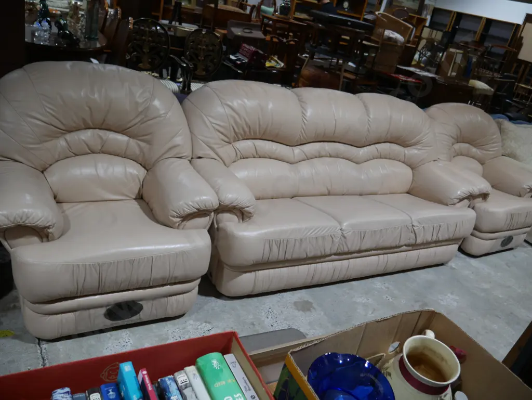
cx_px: 266
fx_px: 431
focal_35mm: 28
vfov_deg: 49.8
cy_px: 200
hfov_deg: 63.4
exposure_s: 1/100
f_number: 3.5
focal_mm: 14
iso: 200
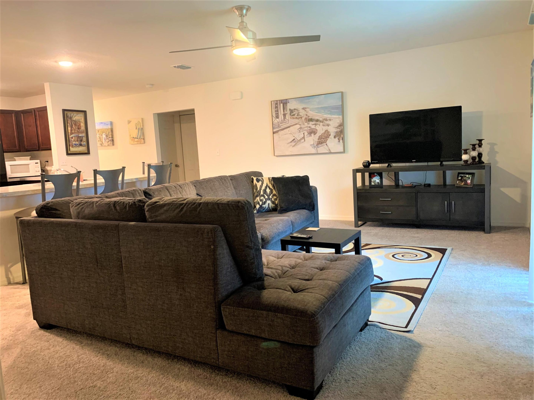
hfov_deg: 67.3
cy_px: 200
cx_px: 267
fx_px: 401
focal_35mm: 26
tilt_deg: -7.5
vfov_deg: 53.1
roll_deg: +3.4
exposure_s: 1/40
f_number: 1.8
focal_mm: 4.25
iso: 320
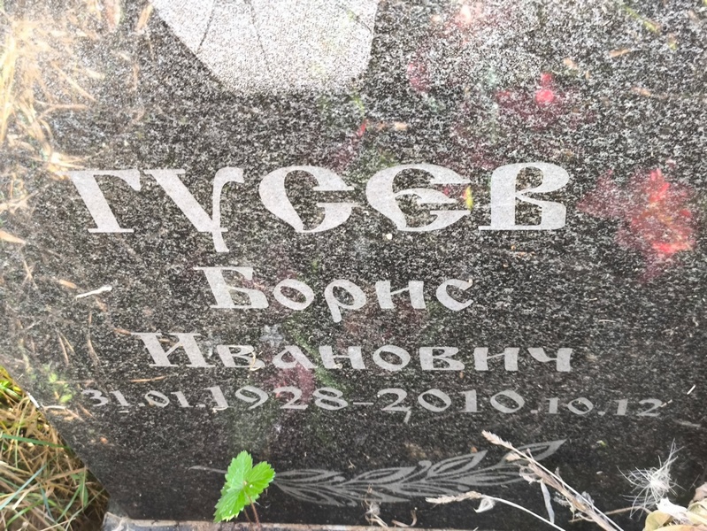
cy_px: 266
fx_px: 1022
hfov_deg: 38.2
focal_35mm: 50
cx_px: 354
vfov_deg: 29.1
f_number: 1.7
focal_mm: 4.71
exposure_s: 1/50
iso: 200
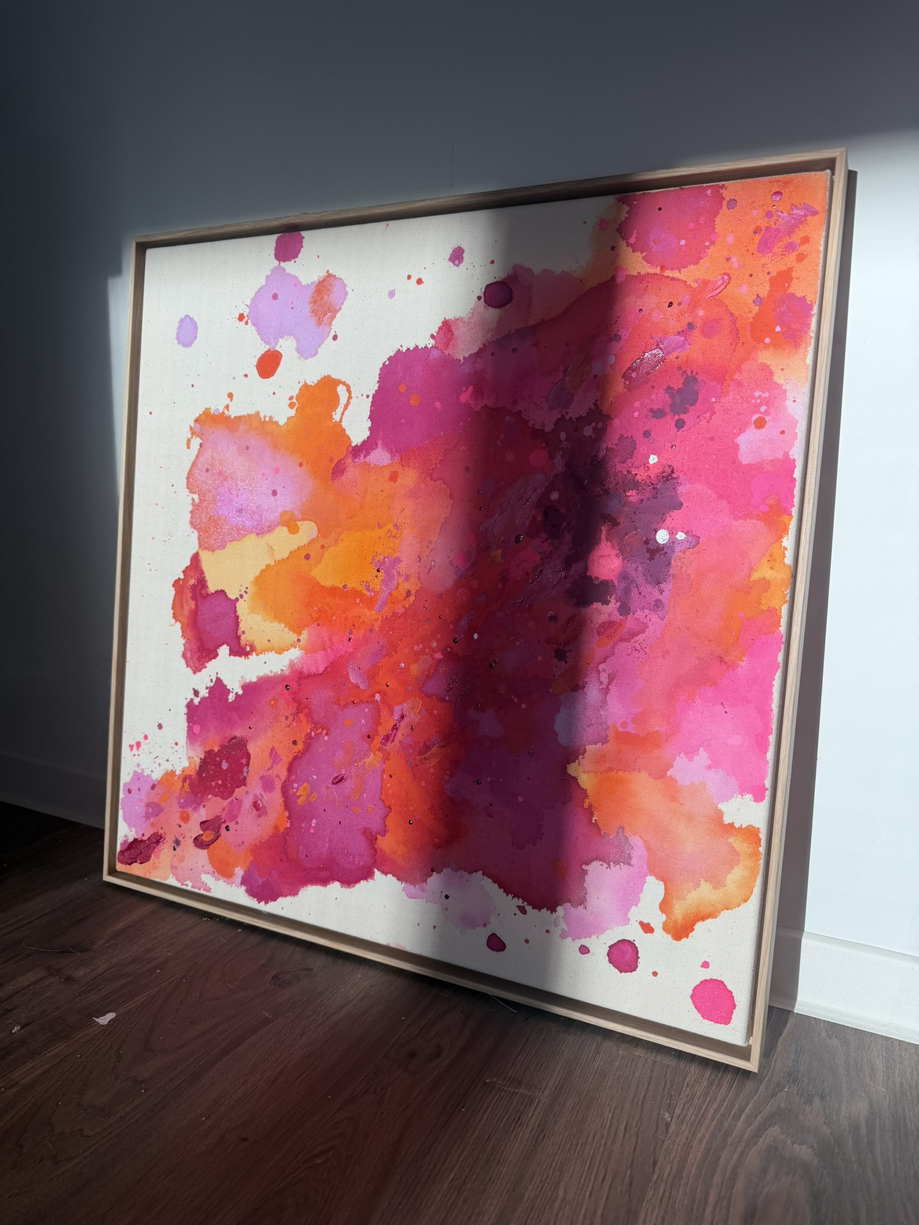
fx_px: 850
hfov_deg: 56.8
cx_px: 460
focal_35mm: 24
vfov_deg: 71.6
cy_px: 612
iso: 80
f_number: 1.78
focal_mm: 6.76
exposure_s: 1/410
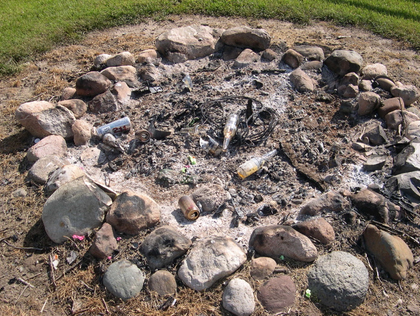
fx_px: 473
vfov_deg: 36.8
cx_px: 207
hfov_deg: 47.8
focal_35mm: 39
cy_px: 156
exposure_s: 1/160
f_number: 7.6
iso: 100
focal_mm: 8
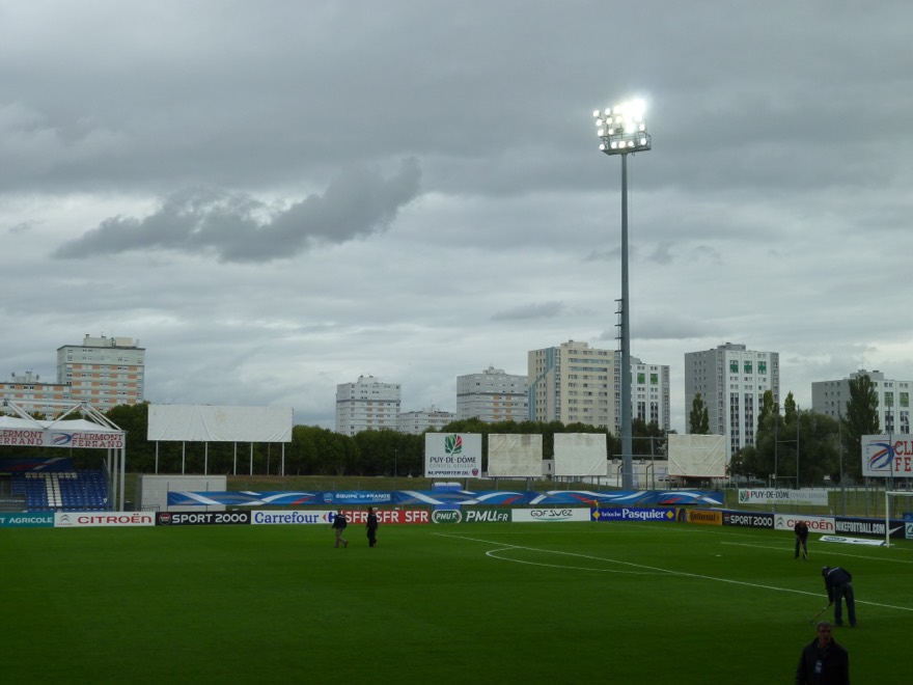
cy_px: 342
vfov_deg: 30.3
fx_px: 1266
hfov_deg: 39.7
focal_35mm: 48
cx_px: 456
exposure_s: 1/250
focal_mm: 8.6
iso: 80
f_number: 4.3
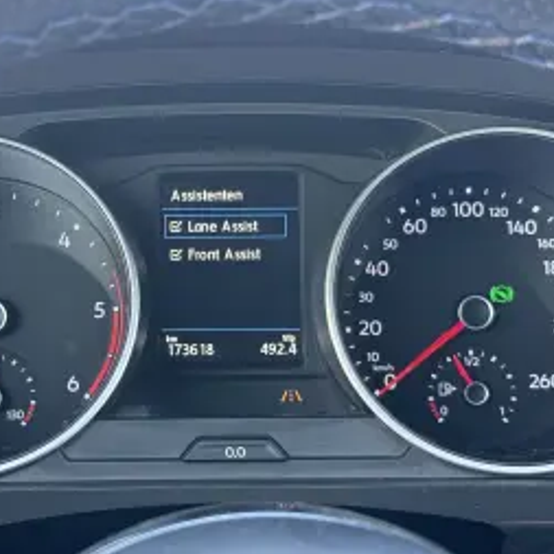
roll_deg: -2.1
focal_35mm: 67
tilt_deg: -18.3
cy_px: 304
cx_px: 212
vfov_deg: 25.7
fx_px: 1213
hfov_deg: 25.7
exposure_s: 1/78
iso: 100
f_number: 1.78
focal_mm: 6.76
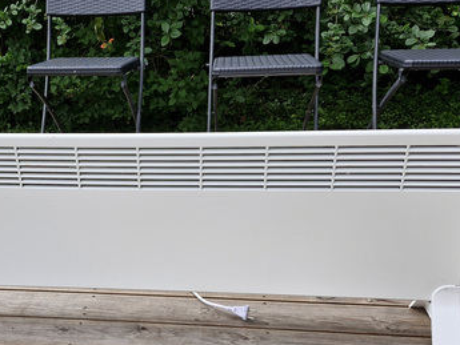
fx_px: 532
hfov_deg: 46.0
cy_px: 232
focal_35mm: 40
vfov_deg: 35.6
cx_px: 148
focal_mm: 5.54
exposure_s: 1/1044
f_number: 1.8
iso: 50
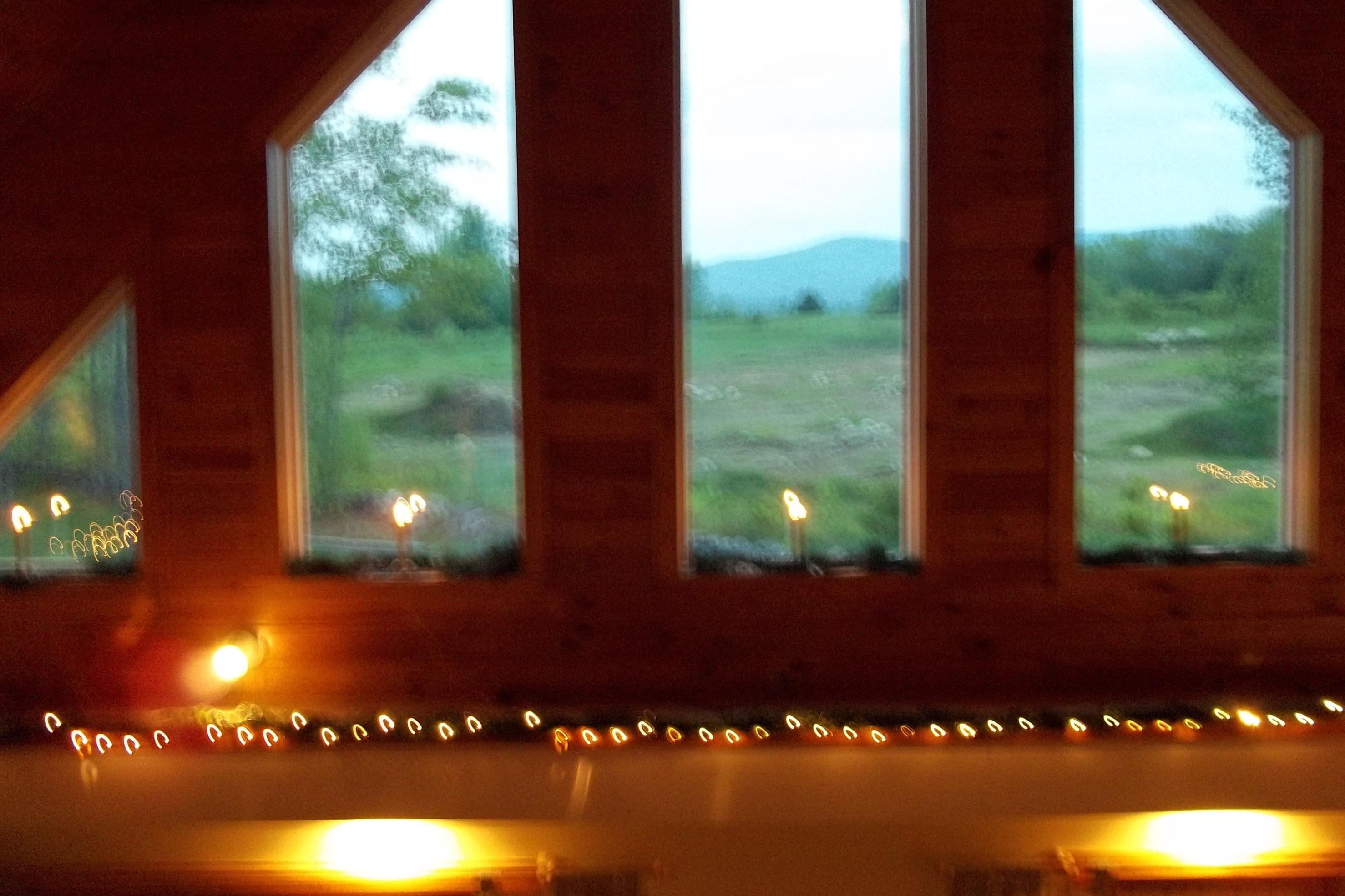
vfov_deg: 35.0
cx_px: 677
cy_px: 405
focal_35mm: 38
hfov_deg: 50.7
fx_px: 1420
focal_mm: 6.5
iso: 211
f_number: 3.1
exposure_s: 1/8
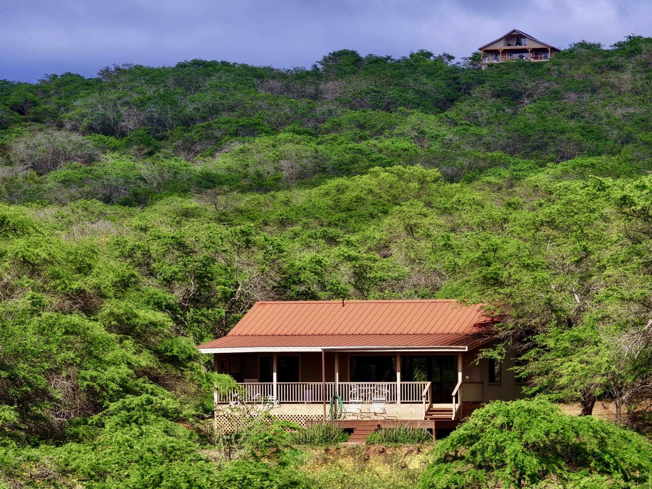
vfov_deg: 8.8
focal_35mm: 168
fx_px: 3164
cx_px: 326
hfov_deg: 11.8
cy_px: 244
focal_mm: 40
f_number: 2.8
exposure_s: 1/100
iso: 100
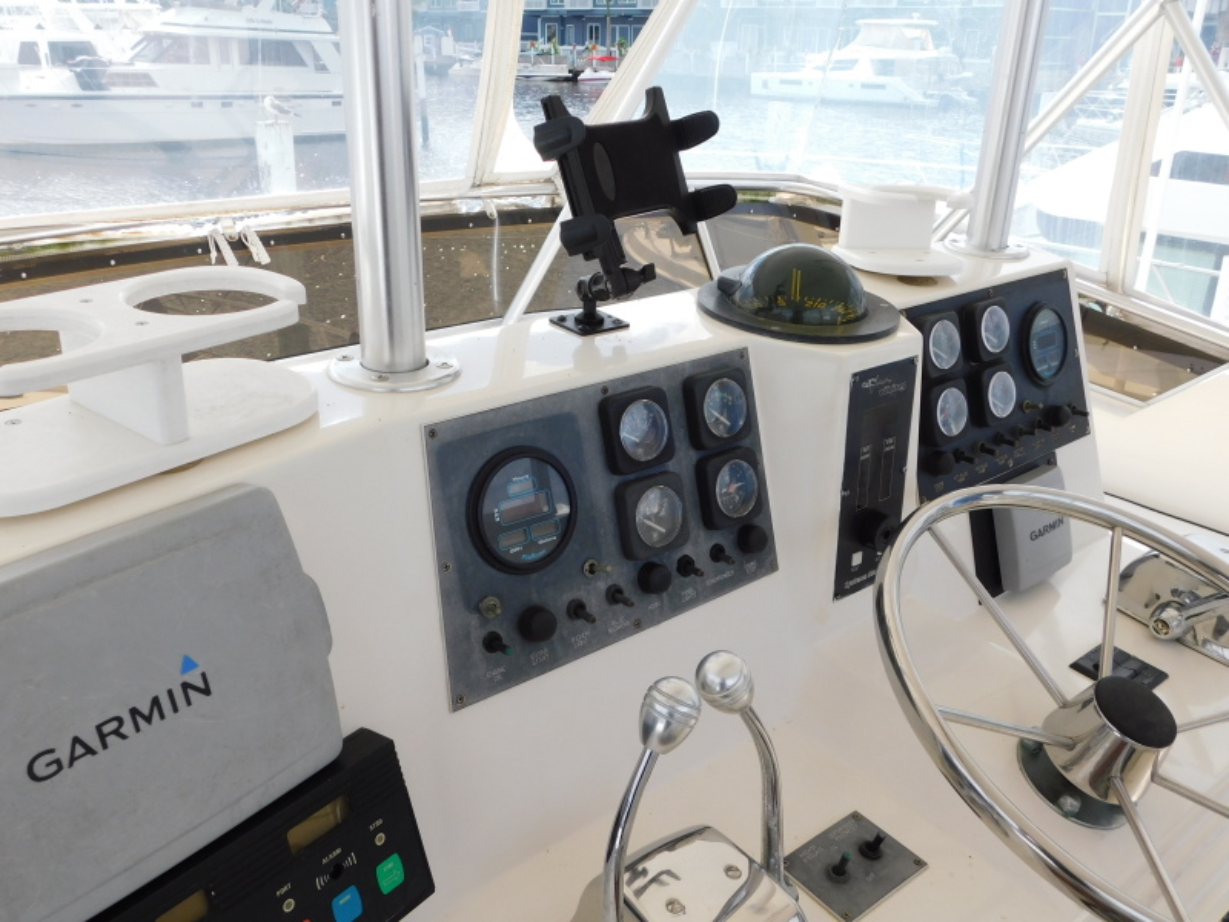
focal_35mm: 30
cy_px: 461
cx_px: 614
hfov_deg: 60.0
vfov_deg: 46.8
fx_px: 1065
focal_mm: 5.3
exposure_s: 1/800
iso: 125
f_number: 3.2
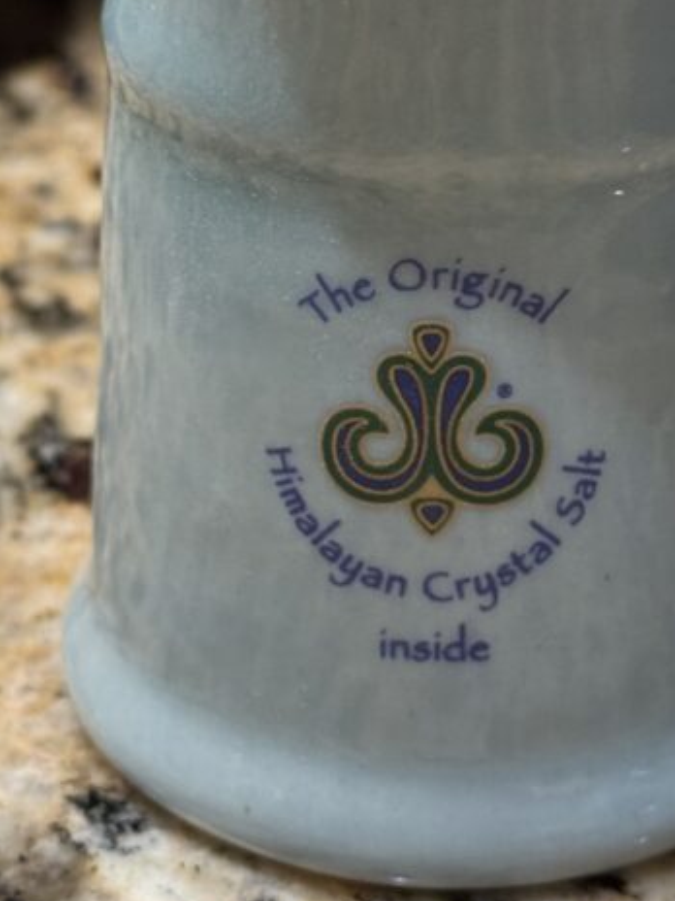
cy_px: 305
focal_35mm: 106
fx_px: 2756
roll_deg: +0.7
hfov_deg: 14.0
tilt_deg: -26.4
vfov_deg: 18.5
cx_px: 308
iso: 320
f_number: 1.78
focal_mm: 6.76
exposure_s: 1/120
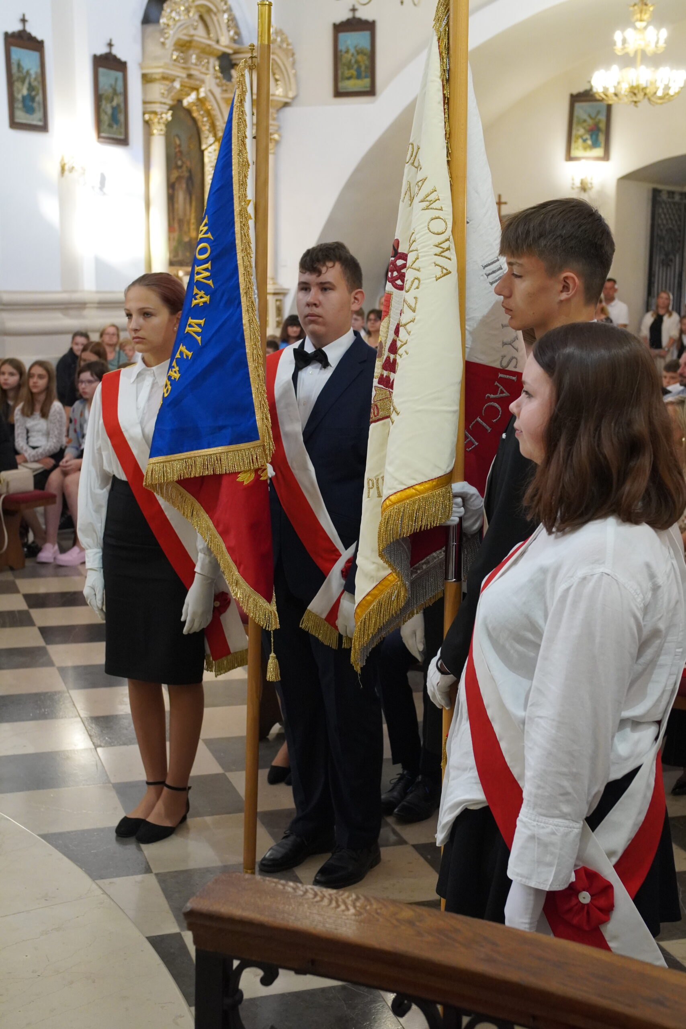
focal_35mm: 50
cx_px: 343
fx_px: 1415
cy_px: 514
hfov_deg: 27.3
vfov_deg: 40.0
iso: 2000
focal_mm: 33
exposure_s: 1/160
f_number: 4
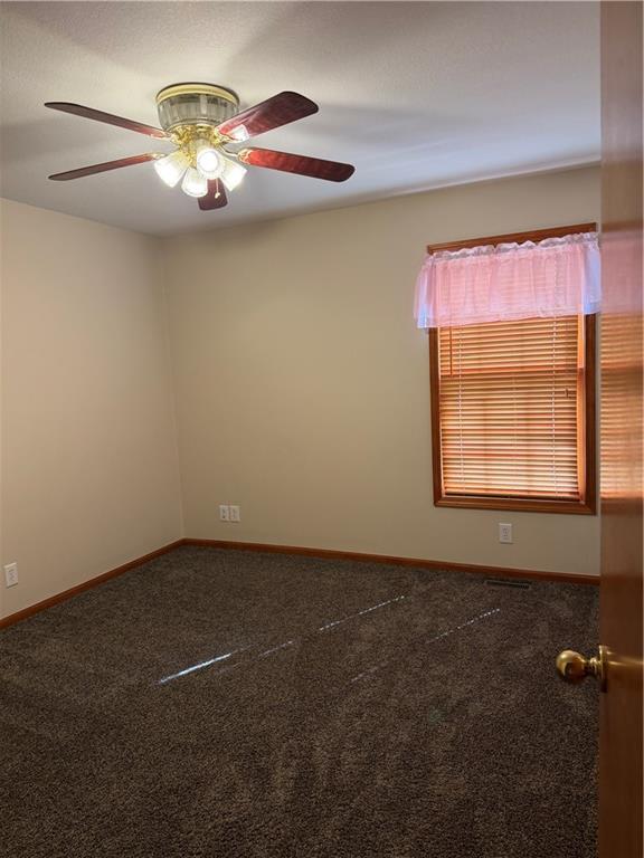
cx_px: 322
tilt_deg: -6.1
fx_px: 595
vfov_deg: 71.6
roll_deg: +2.4
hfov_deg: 56.8
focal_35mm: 24
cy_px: 429
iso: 200
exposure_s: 1/120
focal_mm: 6.76
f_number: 1.78
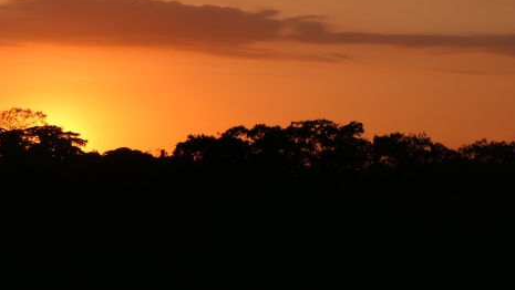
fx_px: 2363
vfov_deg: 7.0
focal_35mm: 173
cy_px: 16
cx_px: 247
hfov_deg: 12.4
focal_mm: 35.2
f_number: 5.2
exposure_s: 1/640
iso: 125
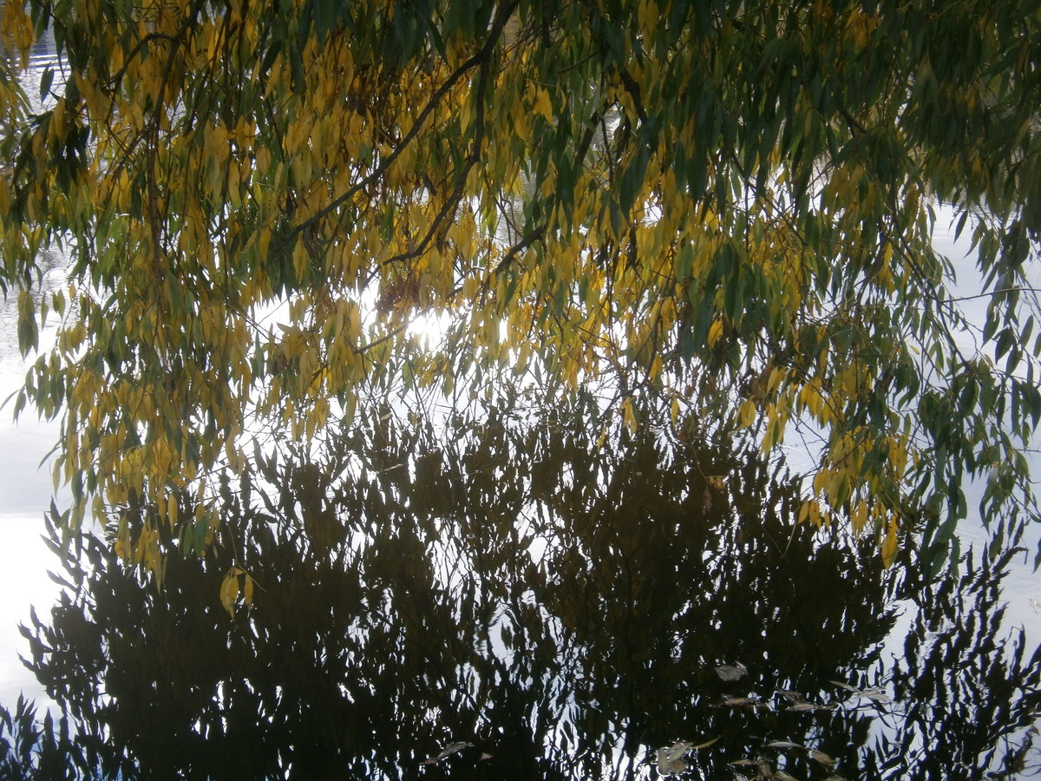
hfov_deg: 40.4
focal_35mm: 47
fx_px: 1413
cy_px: 390
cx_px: 520
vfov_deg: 30.9
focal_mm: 8.3
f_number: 3.4
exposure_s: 1/40
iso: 100
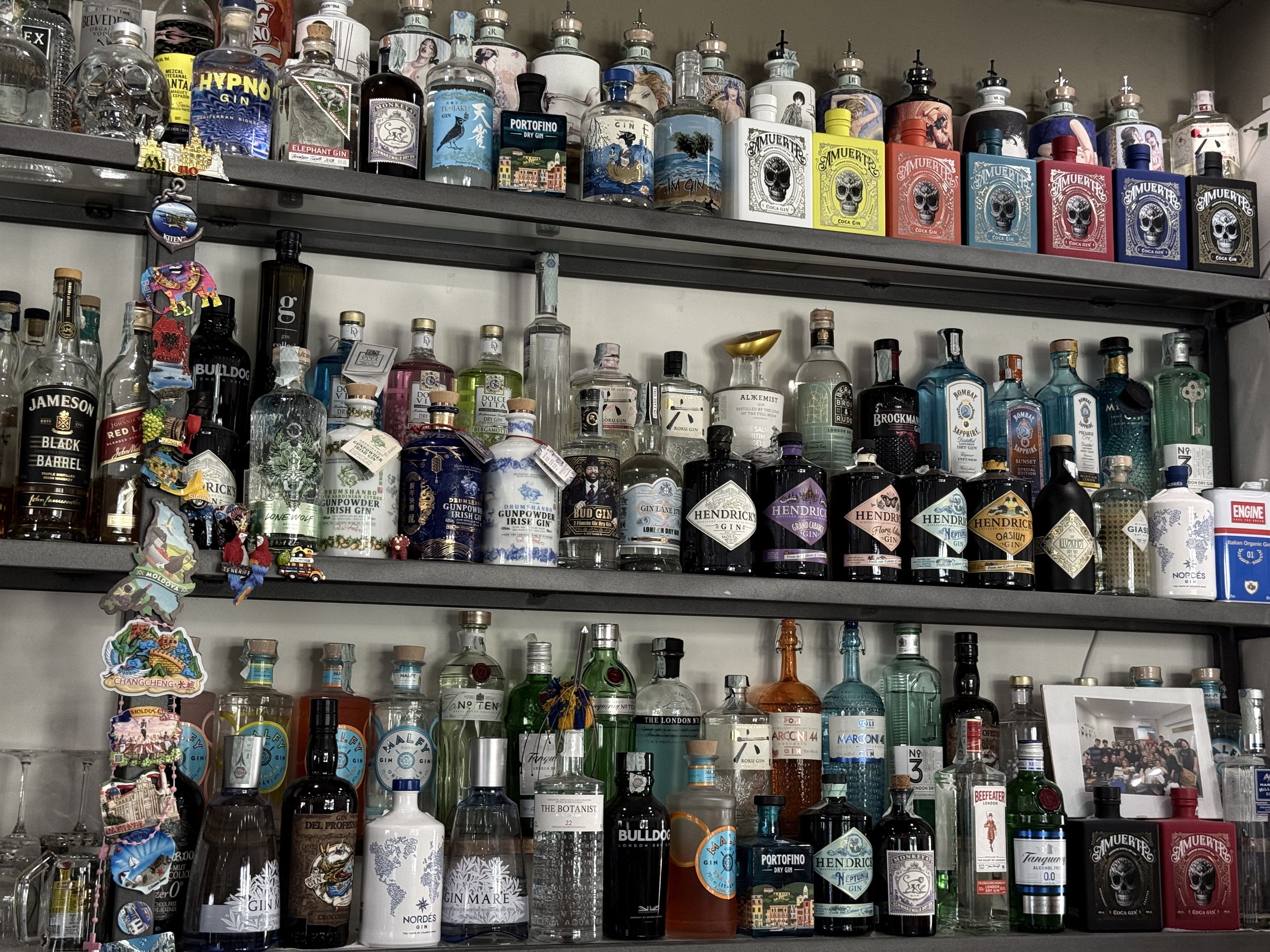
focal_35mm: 48
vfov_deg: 30.3
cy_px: 476
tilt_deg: +8.1
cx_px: 635
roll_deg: -0.7
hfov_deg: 39.7
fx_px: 1761
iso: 100
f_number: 1.78
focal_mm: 6.76
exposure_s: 1/50
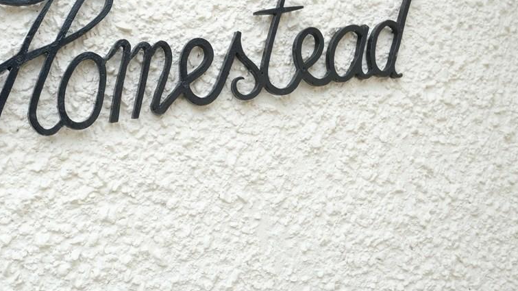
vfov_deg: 26.7
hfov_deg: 45.8
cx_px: 182
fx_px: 604
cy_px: 64
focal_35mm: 44
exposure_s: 1/125
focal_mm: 20.9
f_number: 4
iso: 200
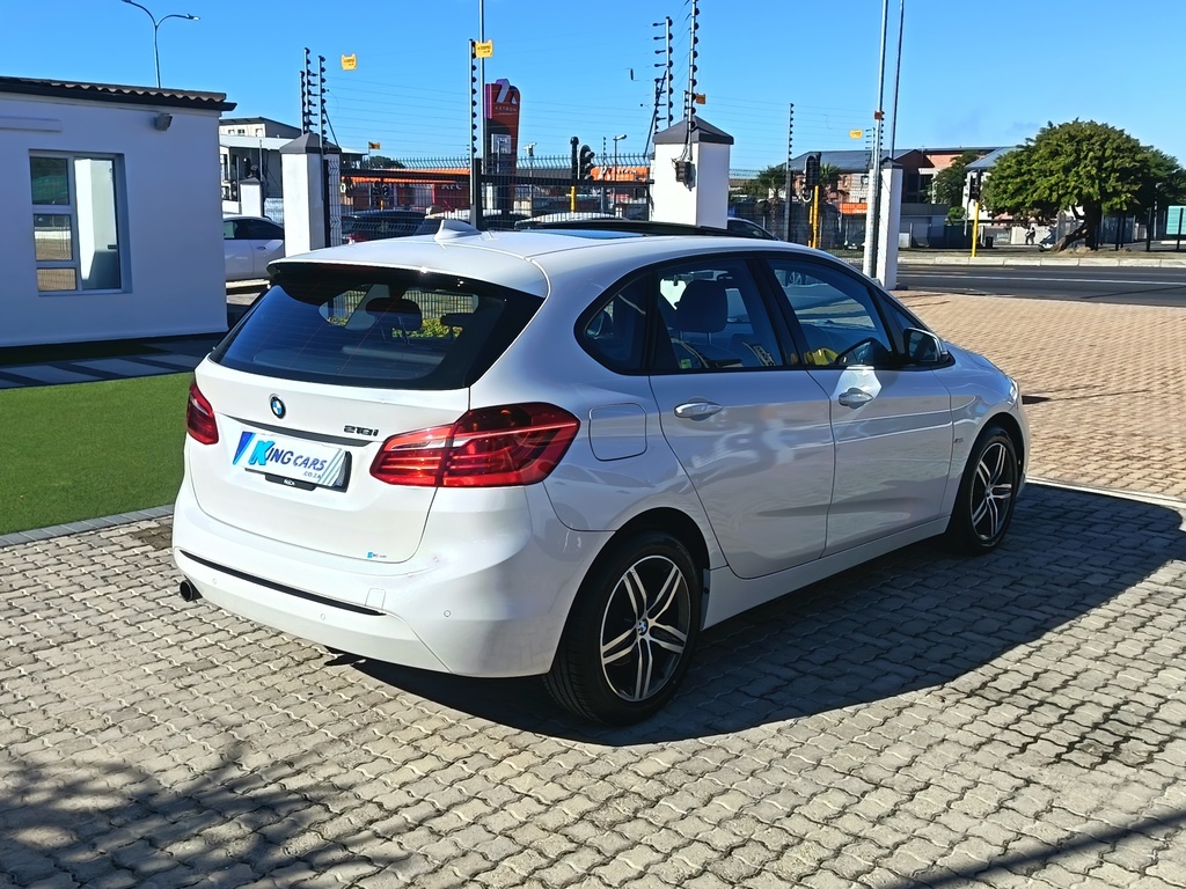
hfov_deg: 51.4
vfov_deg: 39.7
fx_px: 1233
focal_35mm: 36
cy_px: 444
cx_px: 593
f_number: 1.75
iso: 100
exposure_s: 1/846
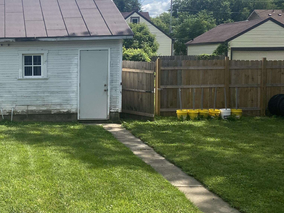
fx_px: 418
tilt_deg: -5.8
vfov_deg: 28.5
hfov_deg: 34.5
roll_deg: +0.6
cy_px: 96
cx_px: 8
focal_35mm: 51
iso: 32
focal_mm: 4.25
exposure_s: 1/2755
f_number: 1.8
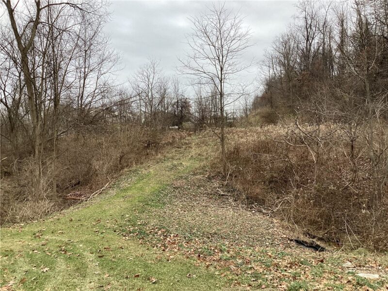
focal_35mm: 31
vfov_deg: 45.4
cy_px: 146
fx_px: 347
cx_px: 194
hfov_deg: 58.4
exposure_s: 1/129
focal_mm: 3.3
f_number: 2.4
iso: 25
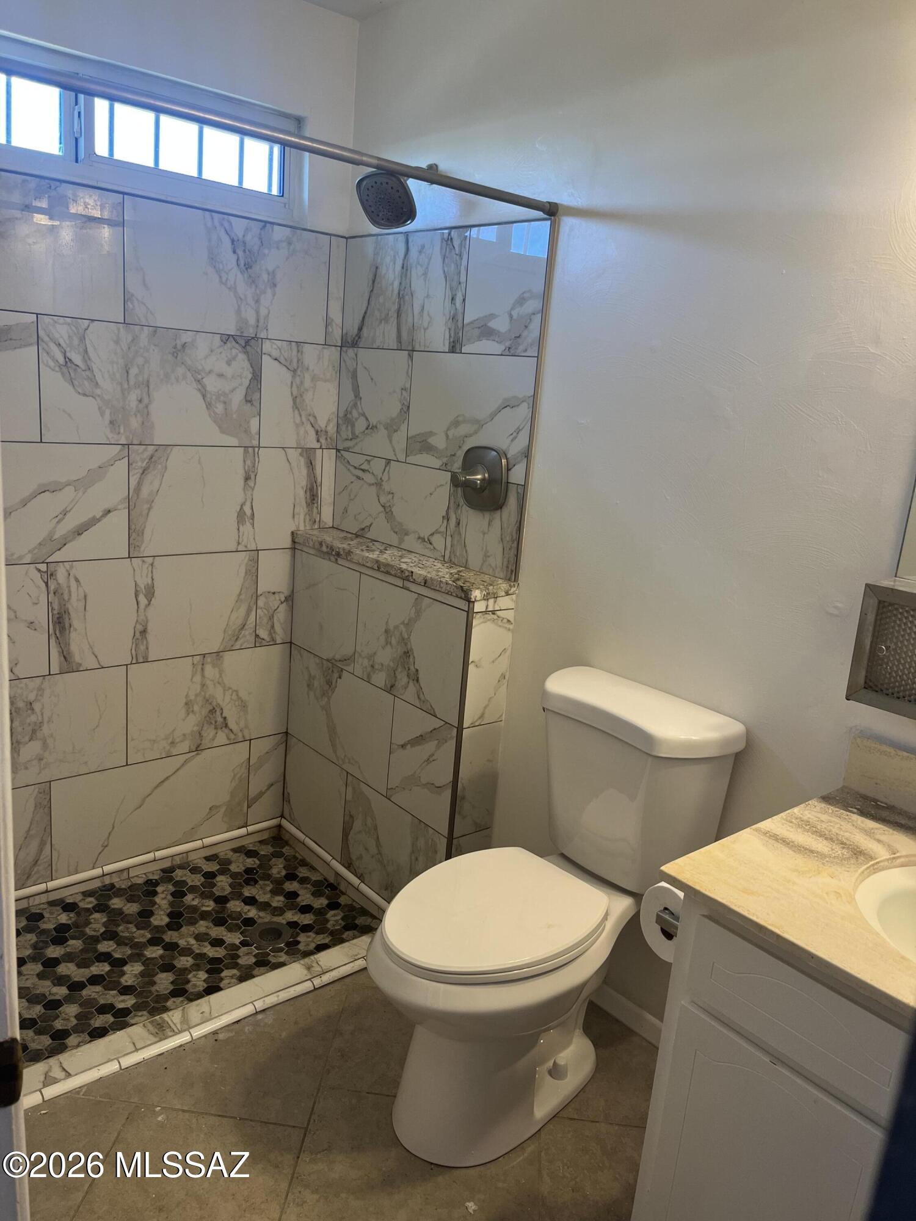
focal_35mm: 26
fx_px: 917
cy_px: 610
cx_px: 458
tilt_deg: -13.6
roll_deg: -5.0
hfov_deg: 53.1
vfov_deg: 67.3
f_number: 1.6
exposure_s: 1/60
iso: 64
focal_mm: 5.1
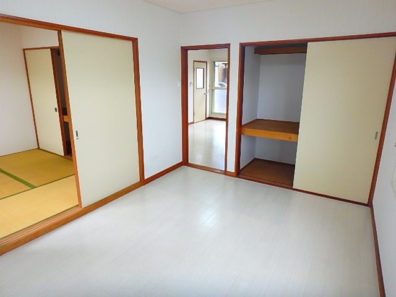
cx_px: 198
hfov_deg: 79.0
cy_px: 148
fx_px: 240
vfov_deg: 63.4
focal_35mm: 21
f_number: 3.5
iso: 200
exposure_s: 1/50
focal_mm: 3.7
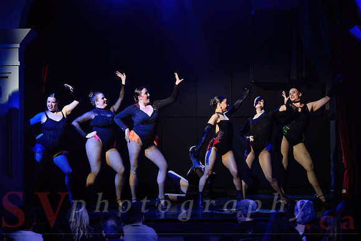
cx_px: 158
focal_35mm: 108
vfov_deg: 12.7
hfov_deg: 18.9
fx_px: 1086
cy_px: 134
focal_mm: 95
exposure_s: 1/200
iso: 1600
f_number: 2.8
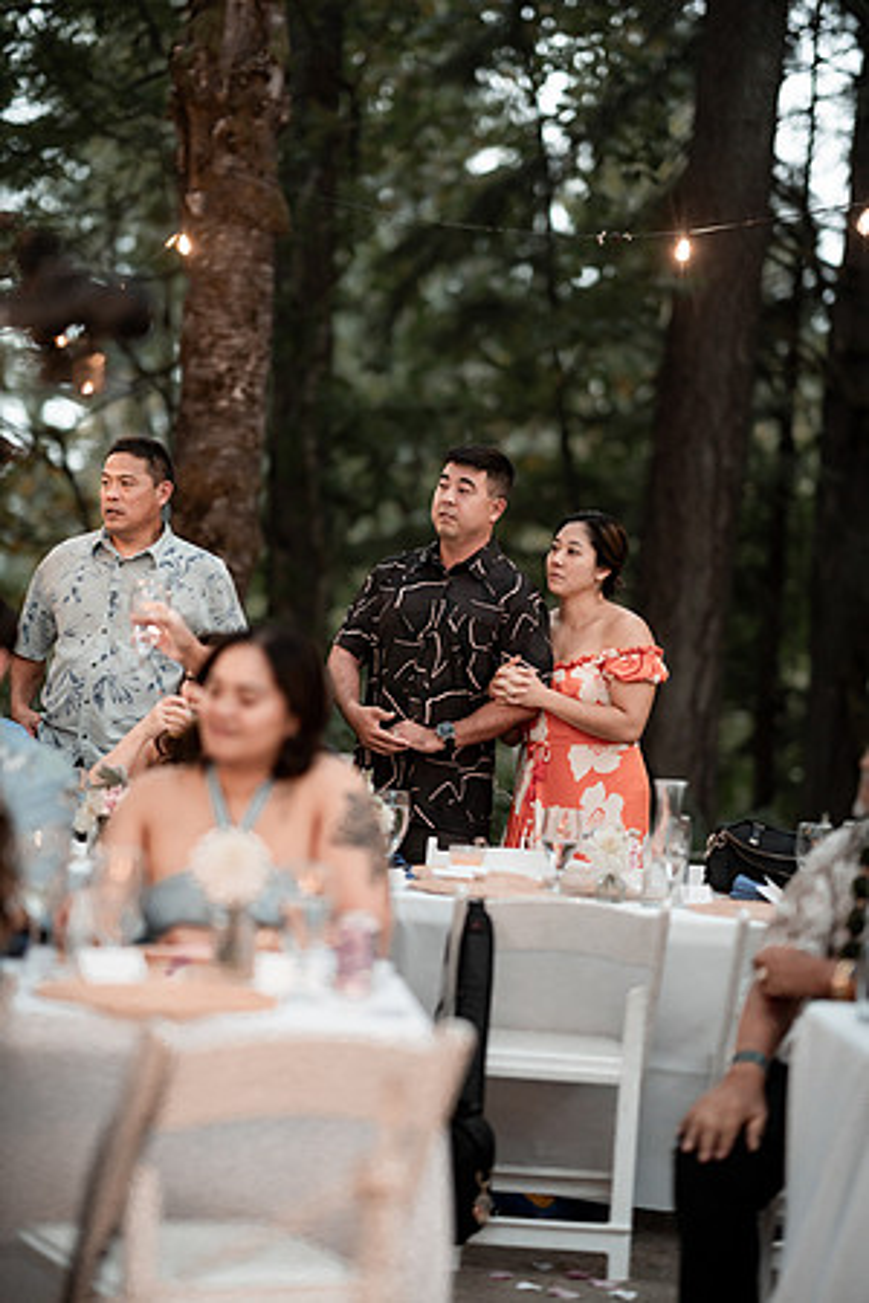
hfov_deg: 16.1
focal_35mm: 85
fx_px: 3077
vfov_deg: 23.9
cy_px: 652
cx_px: 434
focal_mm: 85
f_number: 1.4
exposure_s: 1/400
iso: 1600
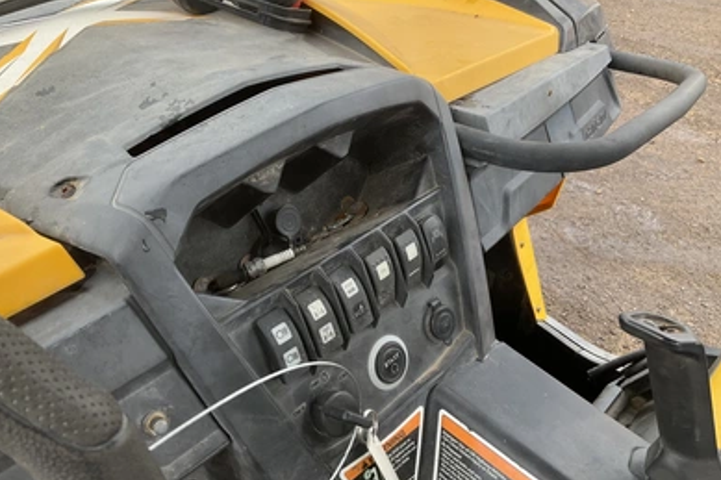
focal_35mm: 31
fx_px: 621
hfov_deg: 60.3
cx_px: 352
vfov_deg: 42.3
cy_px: 230
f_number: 1.8
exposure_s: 1/122
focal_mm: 3
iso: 20
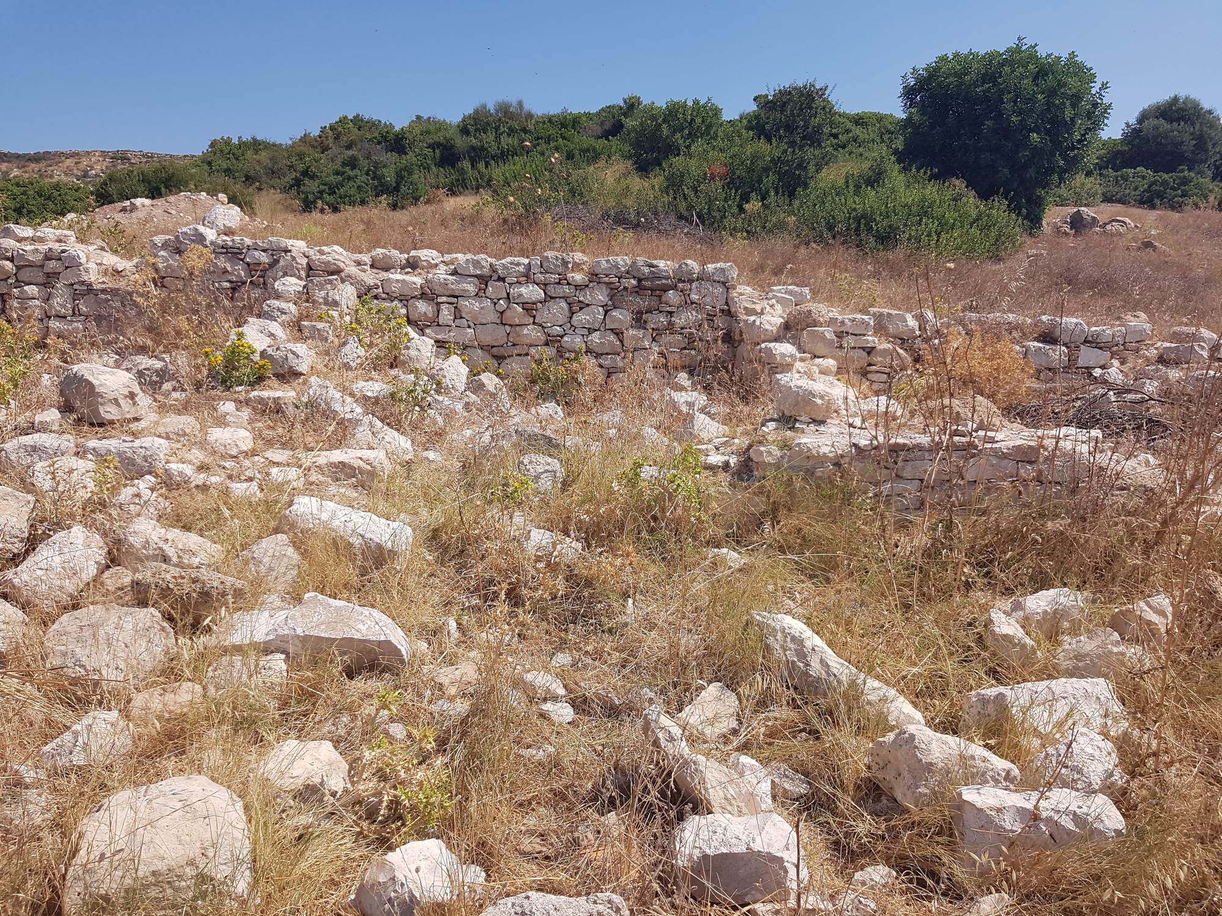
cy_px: 458
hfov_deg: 67.3
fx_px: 918
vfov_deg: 53.1
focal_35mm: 26
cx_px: 611
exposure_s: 1/2968
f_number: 1.7
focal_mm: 4.2
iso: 50
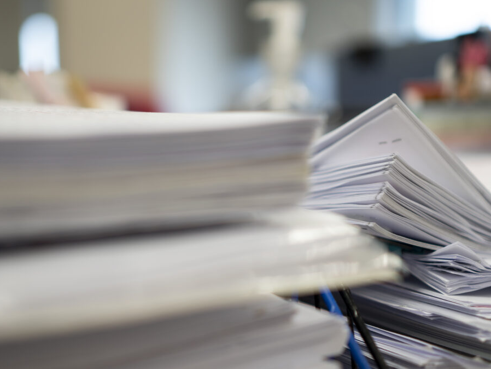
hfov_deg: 33.8
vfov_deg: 25.7
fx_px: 809
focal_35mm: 57
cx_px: 226
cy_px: 185
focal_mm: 35
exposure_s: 1/50
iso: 100
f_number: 1.8
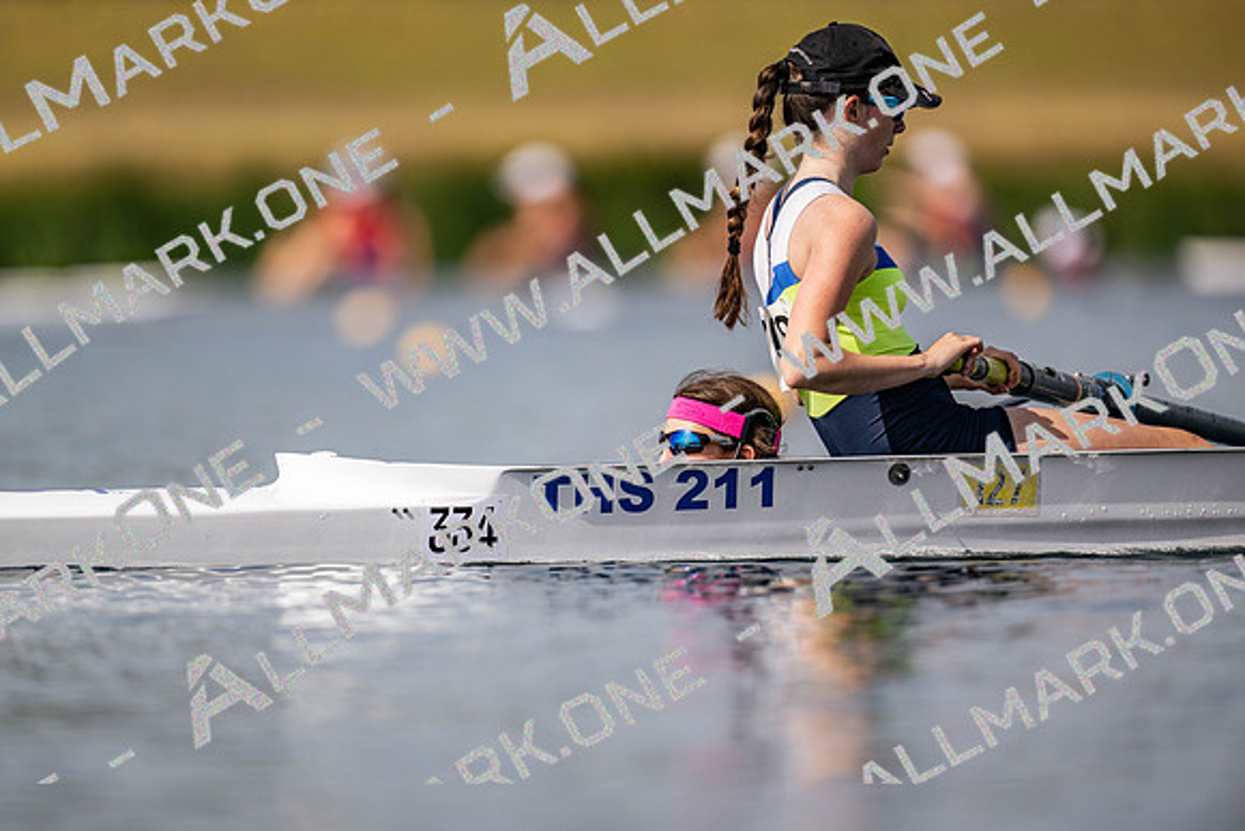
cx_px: 622
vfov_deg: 2.3
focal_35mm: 600
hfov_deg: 3.4
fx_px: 20765
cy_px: 416
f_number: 4
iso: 110
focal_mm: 600
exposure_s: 1/2500
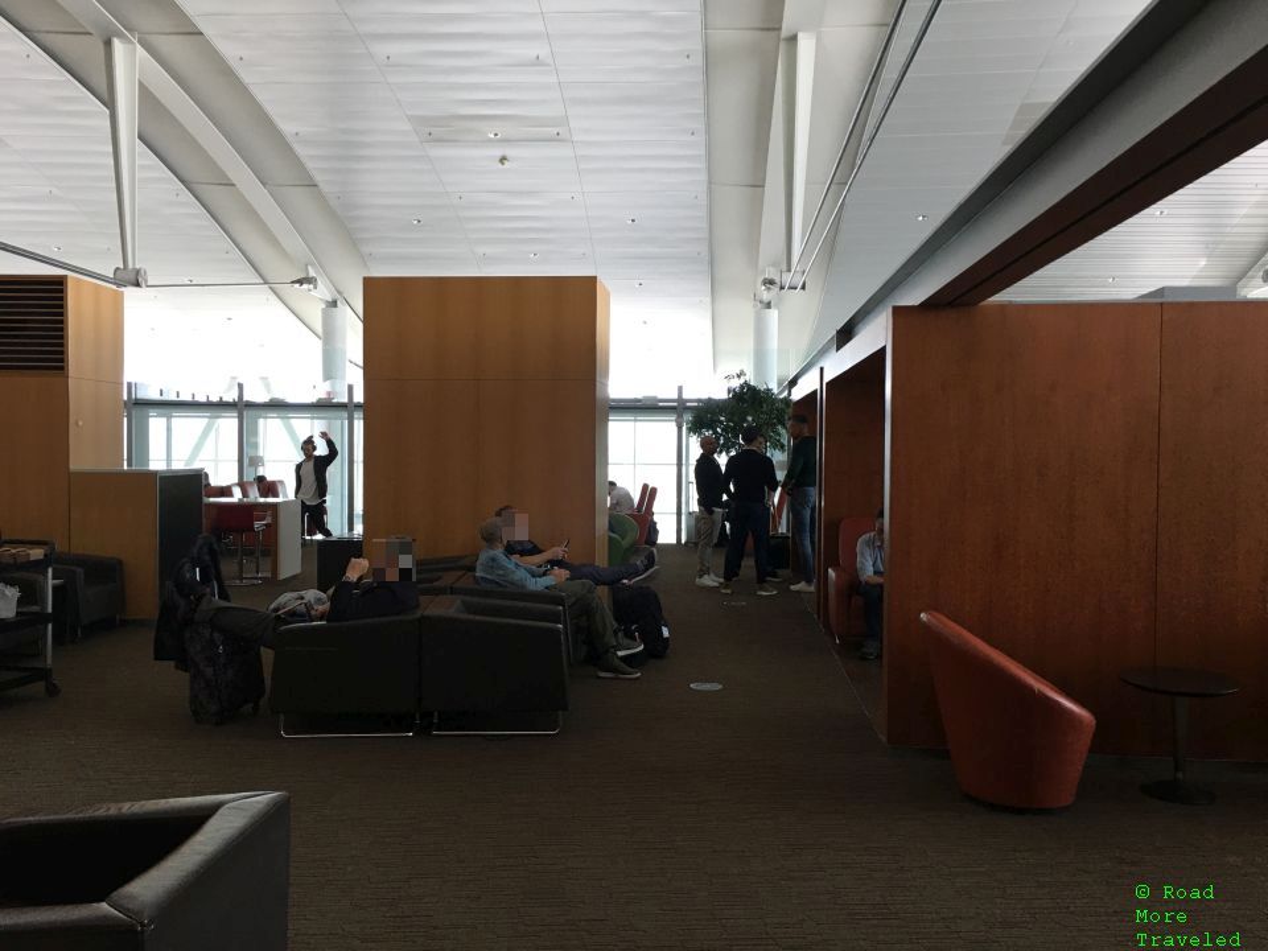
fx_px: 1062
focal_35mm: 29
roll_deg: -0.6
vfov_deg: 48.2
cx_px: 634
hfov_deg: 61.7
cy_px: 476
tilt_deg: +1.8
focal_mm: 4.15
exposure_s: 1/30
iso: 32
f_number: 2.2
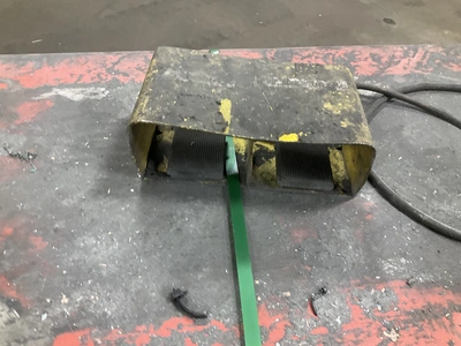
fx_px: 386
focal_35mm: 29
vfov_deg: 48.2
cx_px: 230
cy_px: 173
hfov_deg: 61.7
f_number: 1.8
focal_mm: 3
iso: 250
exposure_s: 1/40
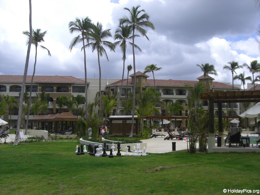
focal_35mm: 38
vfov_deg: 37.7
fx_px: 285
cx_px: 130
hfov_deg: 49.0
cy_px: 98
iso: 64
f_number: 8
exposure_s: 1/160
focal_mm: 6.2
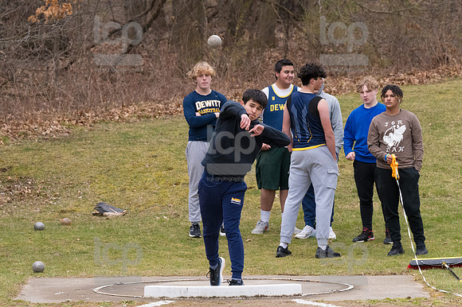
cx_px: 231
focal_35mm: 202
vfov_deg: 6.8
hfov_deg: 10.2
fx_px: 2591
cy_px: 154
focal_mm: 135
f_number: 5
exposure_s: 1/1600
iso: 2000
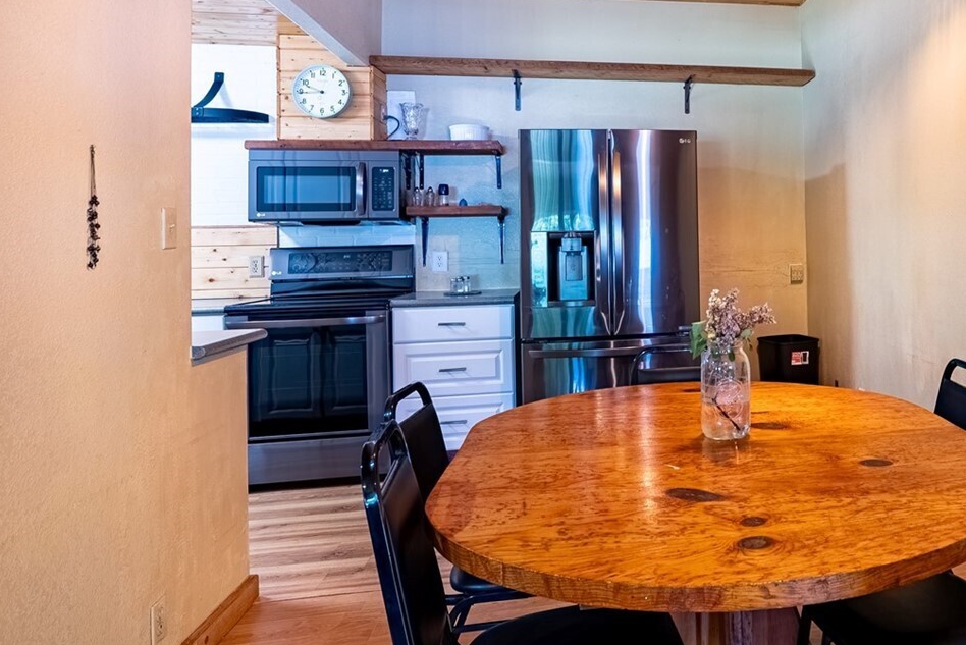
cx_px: 775
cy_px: 214
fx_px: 725
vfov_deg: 47.2
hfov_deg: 61.7
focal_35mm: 27
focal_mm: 16
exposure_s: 1/25
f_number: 8
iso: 200
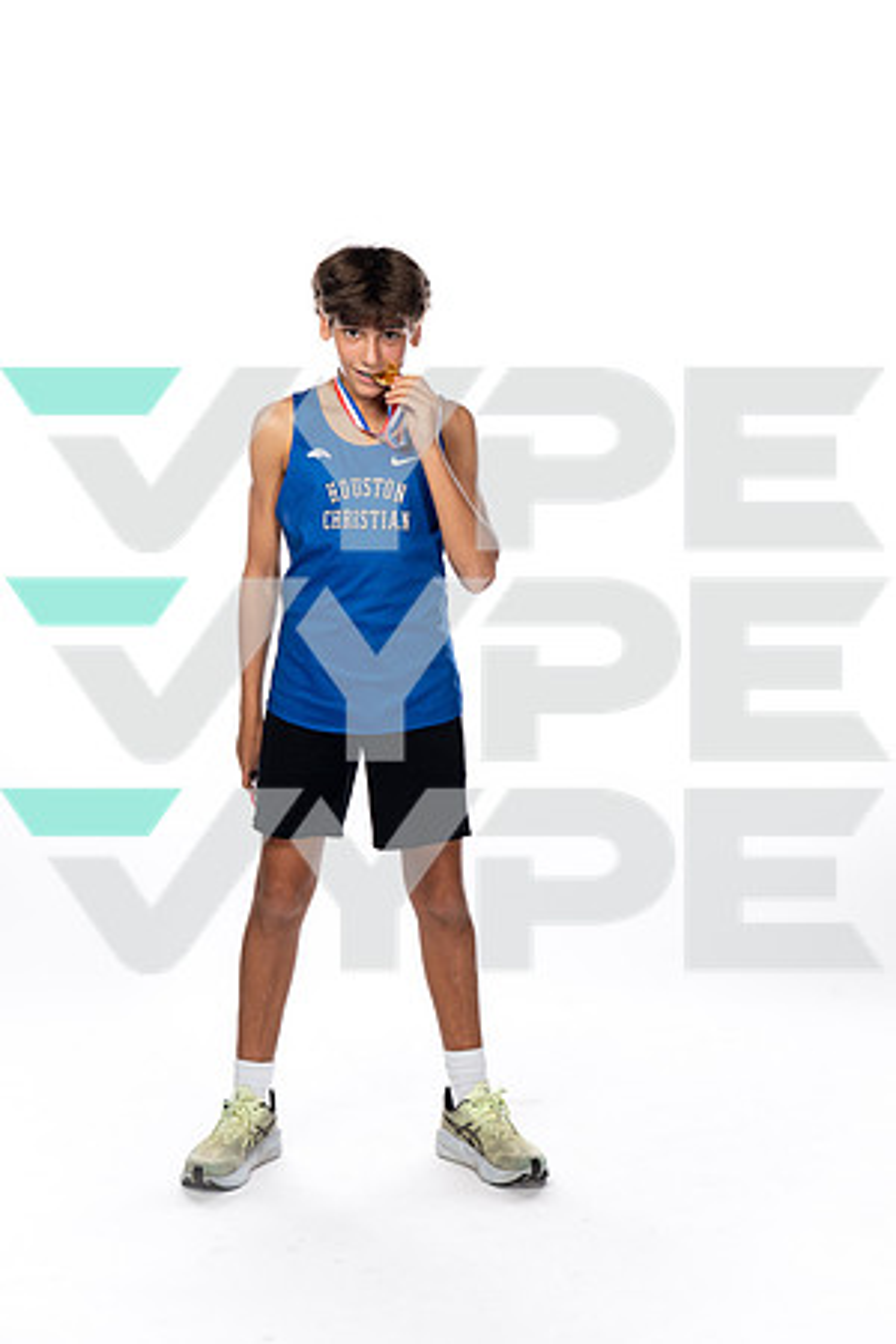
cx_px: 448
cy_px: 672
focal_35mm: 51
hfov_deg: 26.5
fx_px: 1904
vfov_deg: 38.9
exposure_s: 1/250
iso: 640
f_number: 8
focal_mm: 51
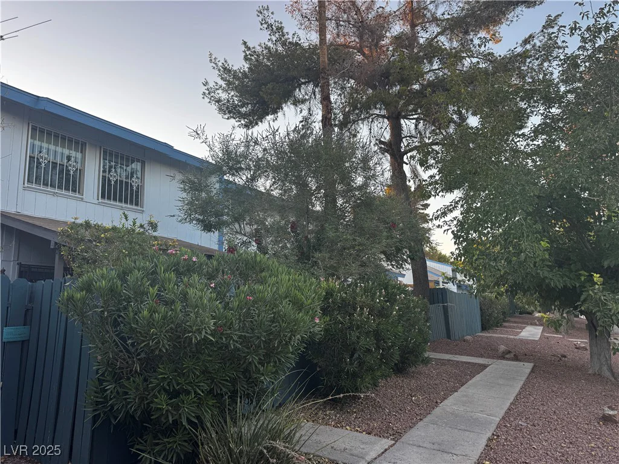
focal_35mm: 24
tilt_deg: +8.4
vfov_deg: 56.8
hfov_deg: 71.6
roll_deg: +2.5
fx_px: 429
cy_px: 232
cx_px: 310
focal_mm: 6.76
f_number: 1.78
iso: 64
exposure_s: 1/187
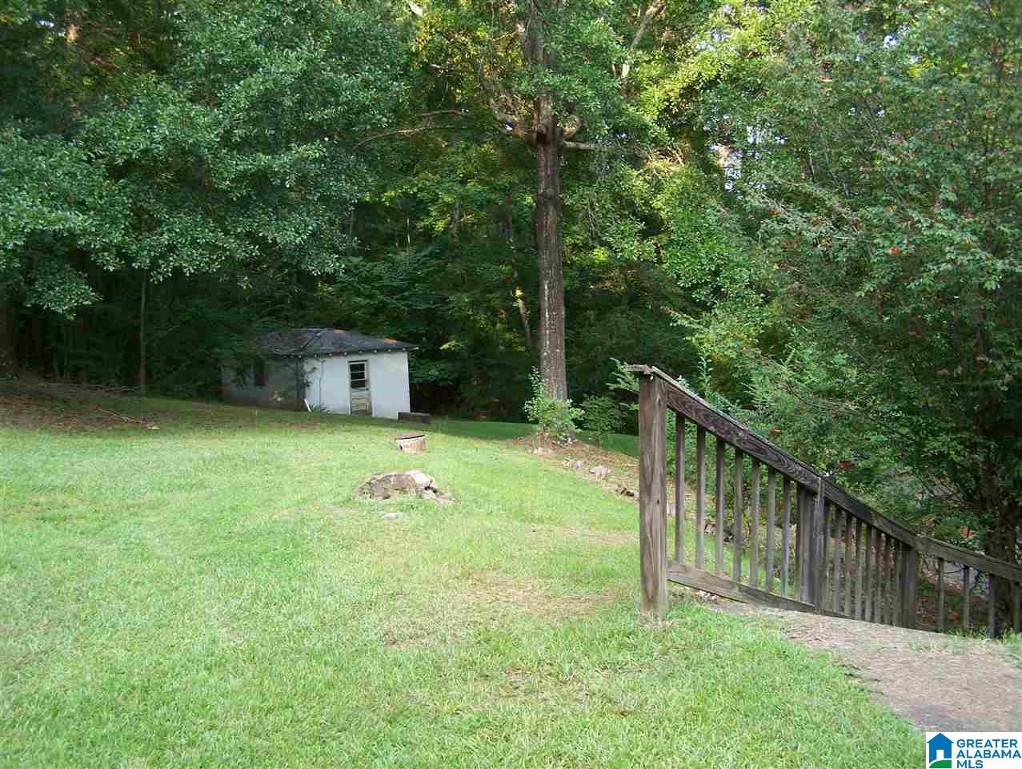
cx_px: 511
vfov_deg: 37.8
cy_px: 384
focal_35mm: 38
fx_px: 1123
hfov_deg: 48.9
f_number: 2.8
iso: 80
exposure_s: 1/80
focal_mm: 6.3
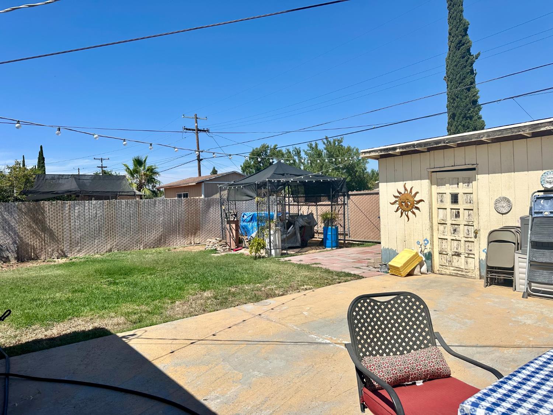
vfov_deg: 56.8
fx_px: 383
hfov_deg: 71.6
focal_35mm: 24
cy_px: 208
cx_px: 276
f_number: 1.78
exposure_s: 1/5848
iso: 80
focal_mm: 6.86
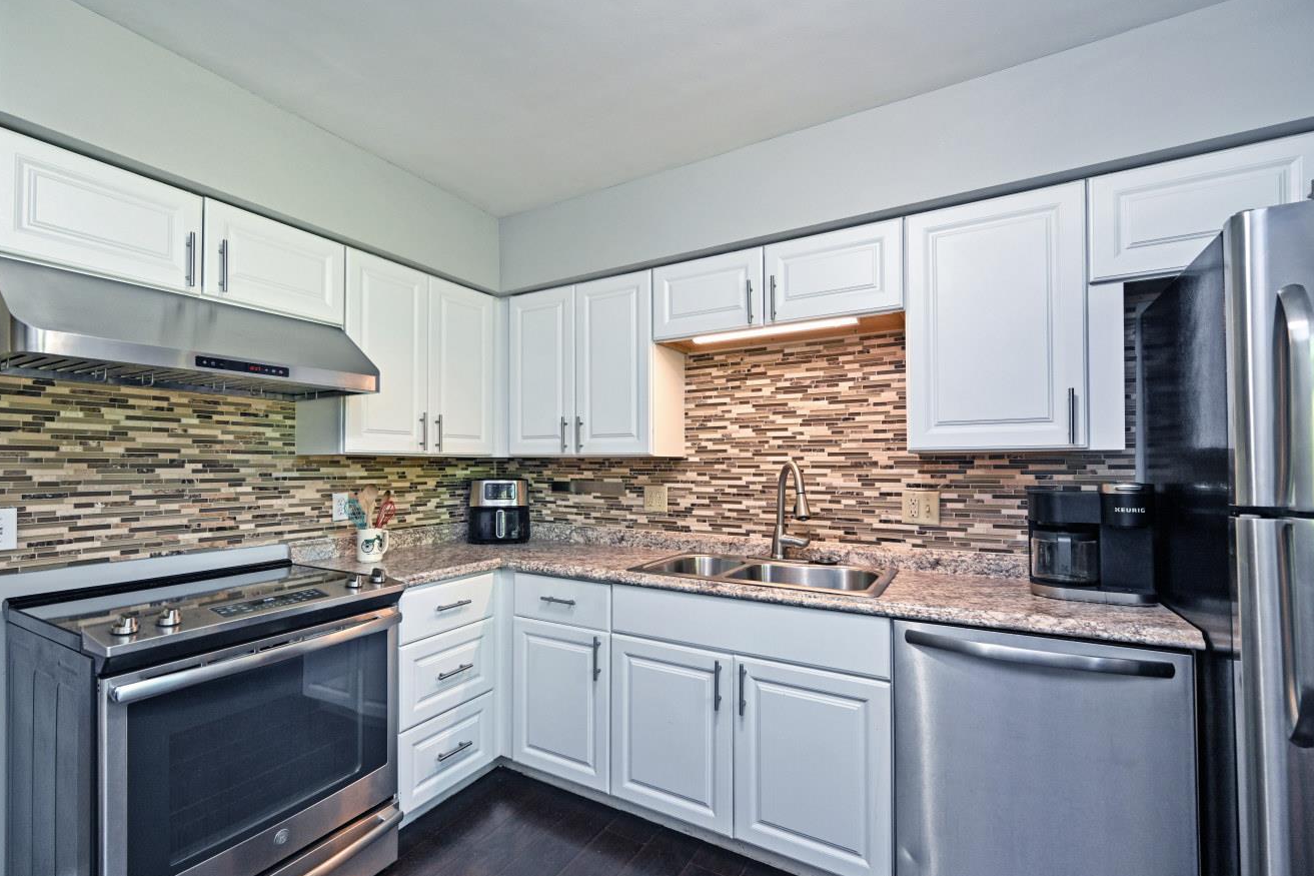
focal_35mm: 16
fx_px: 584
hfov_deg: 96.6
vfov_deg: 73.7
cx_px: 615
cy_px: 463
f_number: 4
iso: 360
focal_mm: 14
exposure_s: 1/60
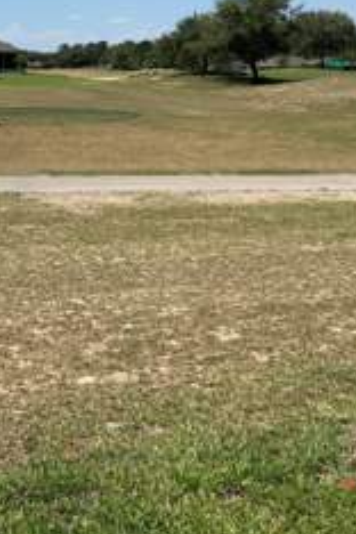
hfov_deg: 21.1
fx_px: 920
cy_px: 141
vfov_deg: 31.9
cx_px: -9
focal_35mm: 62
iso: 20
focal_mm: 3
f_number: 1.8
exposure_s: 1/2959
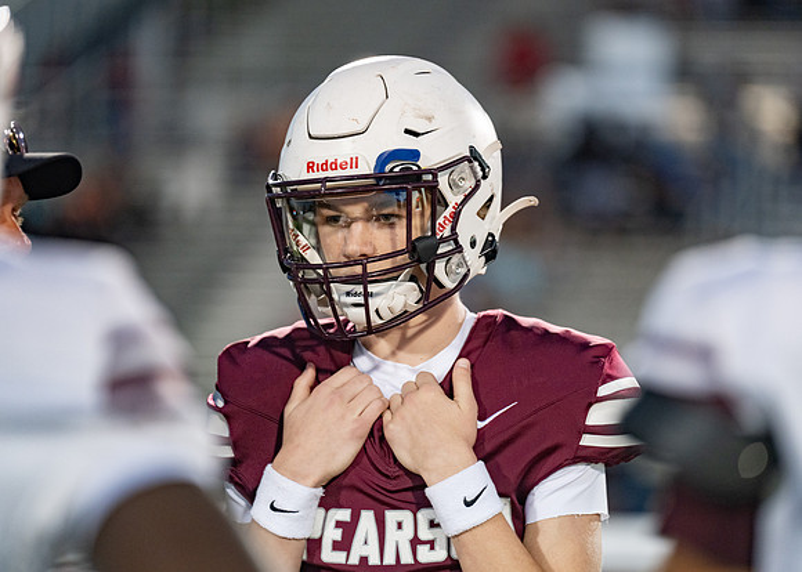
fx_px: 4605
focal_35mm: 202
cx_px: 432
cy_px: 285
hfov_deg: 10.0
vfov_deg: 7.1
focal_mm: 191
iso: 1600
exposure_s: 1/400
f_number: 2.8
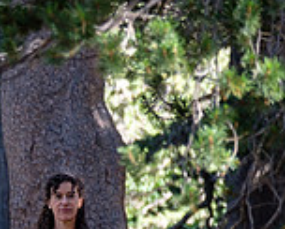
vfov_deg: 2.1
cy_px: 271
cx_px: -167
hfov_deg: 2.7
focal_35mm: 722
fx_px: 6098
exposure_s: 1/160
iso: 200
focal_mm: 134.4
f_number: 2.8
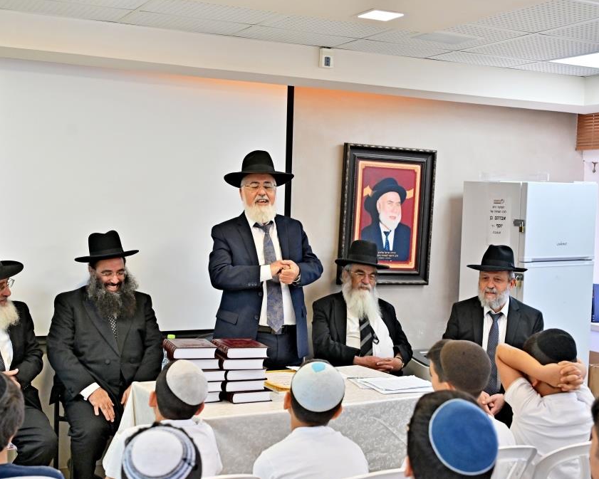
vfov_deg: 31.5
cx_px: 273
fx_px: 851
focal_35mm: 48
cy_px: 242
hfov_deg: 38.7
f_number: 4
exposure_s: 1/200
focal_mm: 42
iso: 1250
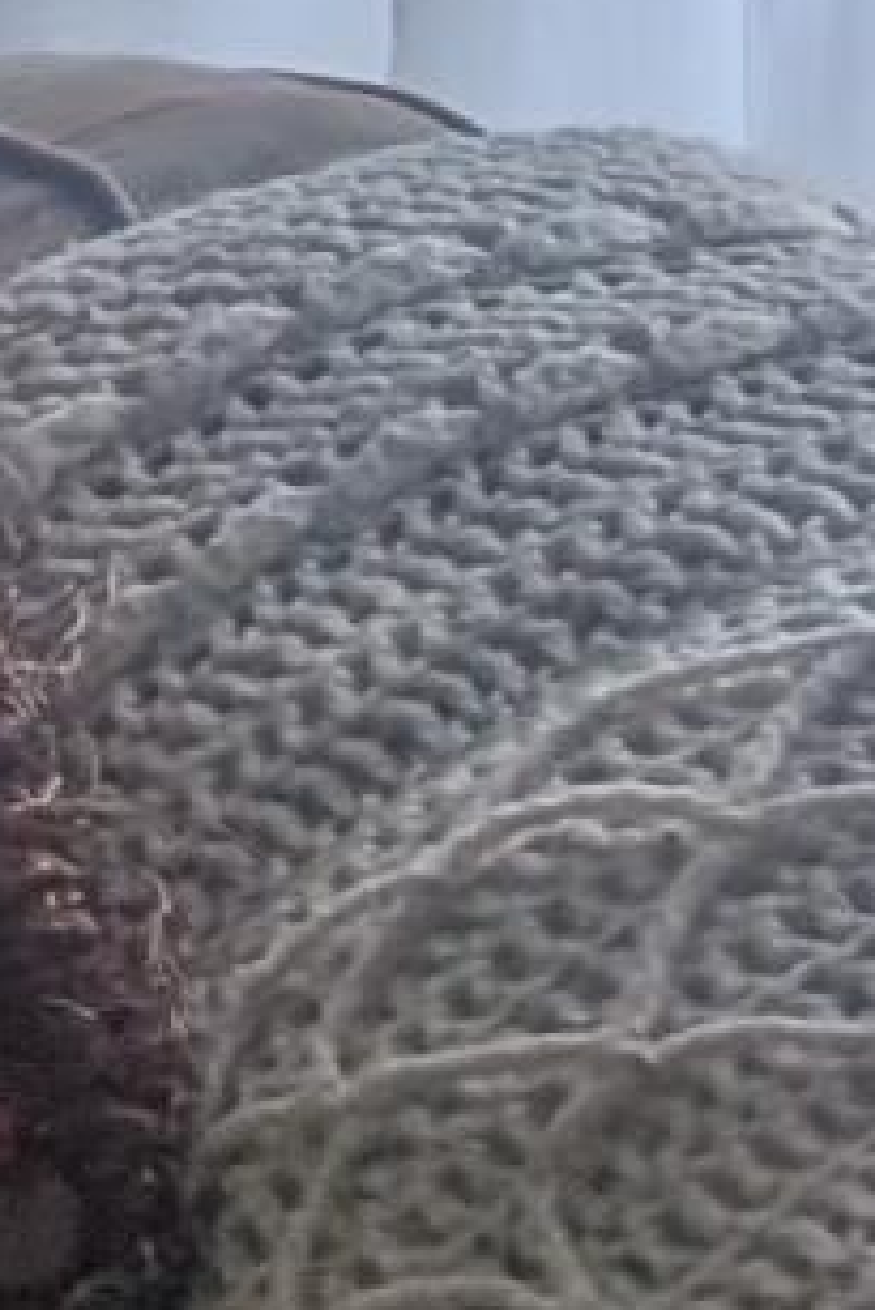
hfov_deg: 4.0
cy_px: -742
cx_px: -5152
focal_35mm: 244
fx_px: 8885
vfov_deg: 8.2
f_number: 1.68
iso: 280
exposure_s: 1/84.1
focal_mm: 6.9
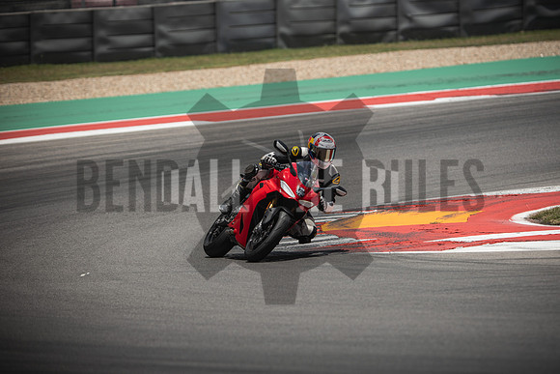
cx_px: 280
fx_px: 4668
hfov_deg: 6.9
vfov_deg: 4.6
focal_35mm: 300
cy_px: 187
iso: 125
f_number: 2.8
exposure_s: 1/2000
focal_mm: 200
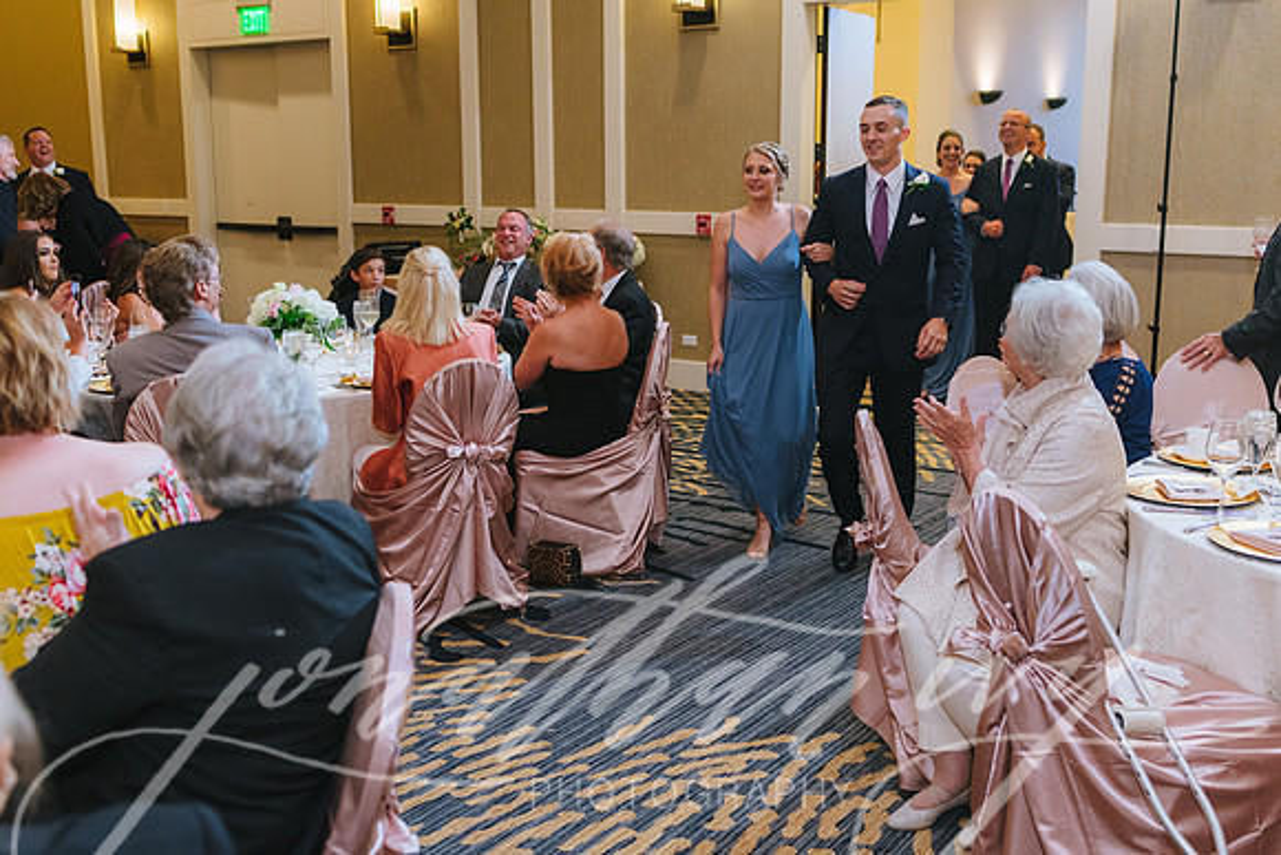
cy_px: 403
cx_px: 677
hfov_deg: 51.9
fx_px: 1317
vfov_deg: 36.0
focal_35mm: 37
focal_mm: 35
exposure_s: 1/125
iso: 1600
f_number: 2.8
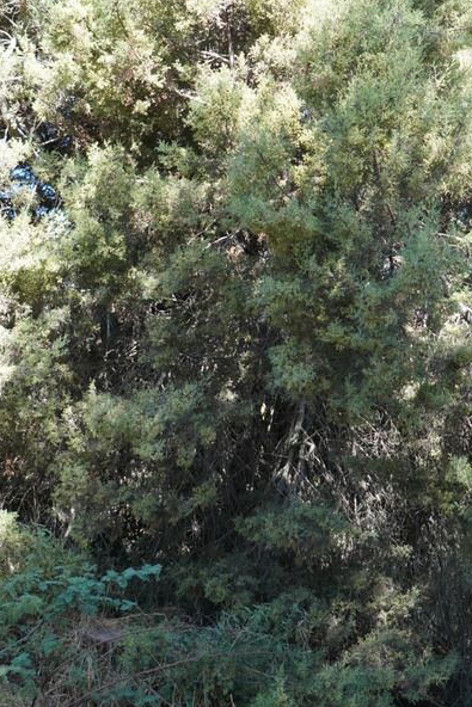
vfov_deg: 27.7
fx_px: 1435
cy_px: 299
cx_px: 287
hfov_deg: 18.7
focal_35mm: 73
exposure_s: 1/160
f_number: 4
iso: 250
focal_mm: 36
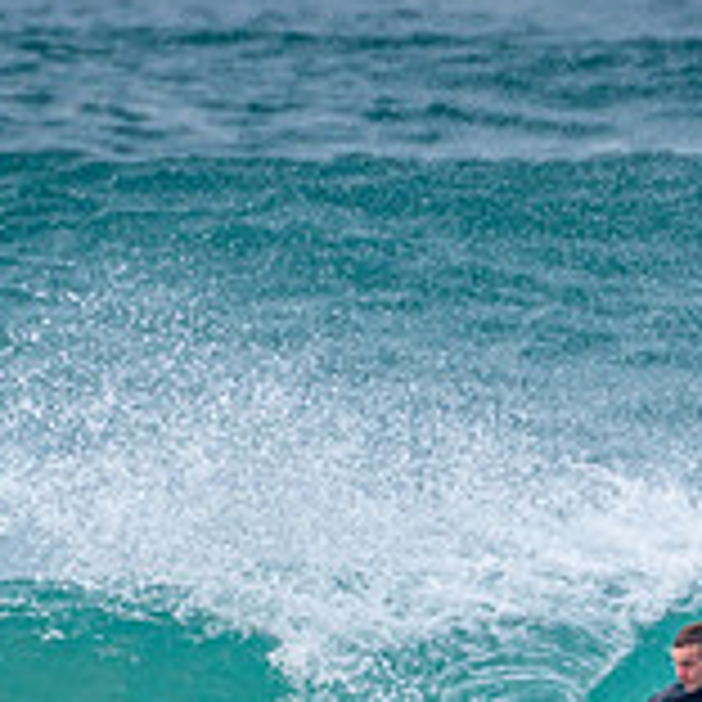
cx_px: 702
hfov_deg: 0.7
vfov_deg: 0.7
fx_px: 54492
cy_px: 812
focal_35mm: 2375
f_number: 5.6
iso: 140
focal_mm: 500
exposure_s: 1/640
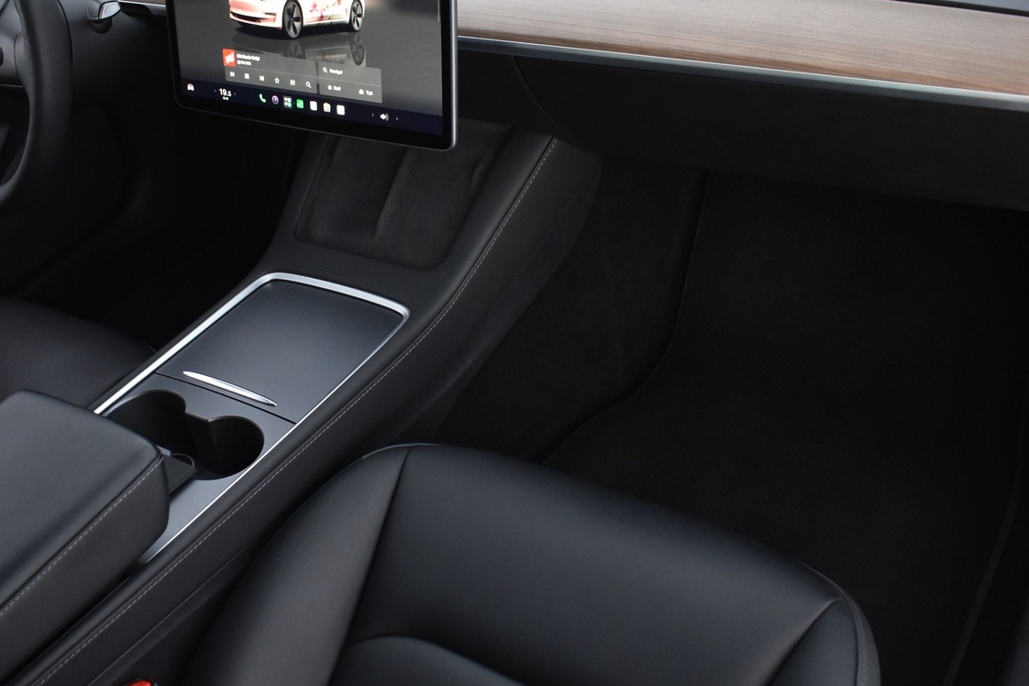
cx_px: 437
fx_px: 1115
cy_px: 328
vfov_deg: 34.2
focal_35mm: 39
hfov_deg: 49.4
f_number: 3.5
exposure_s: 1/30
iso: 2000
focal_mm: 18
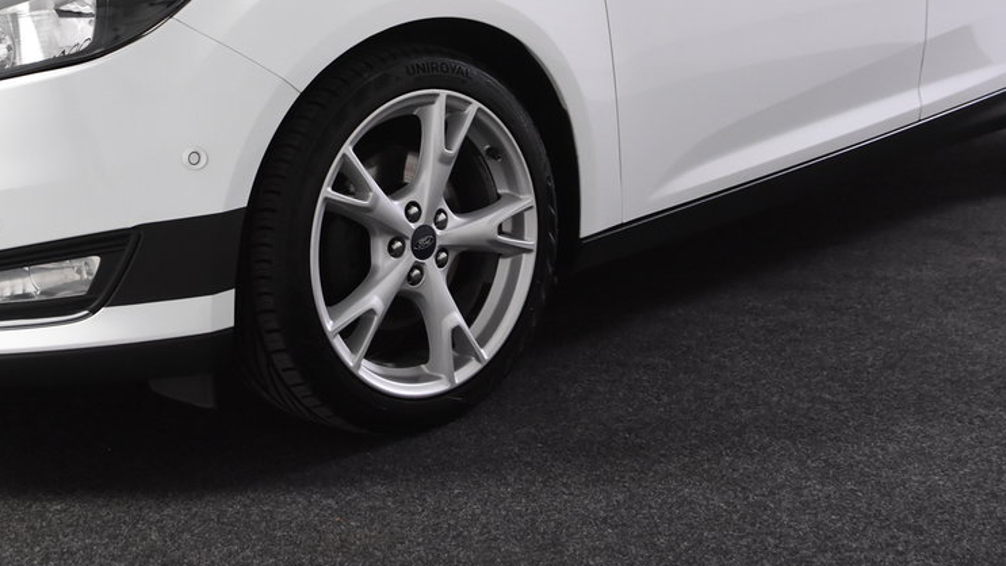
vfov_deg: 18.3
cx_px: 394
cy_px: 81
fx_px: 1734
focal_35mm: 65
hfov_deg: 32.2
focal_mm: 24
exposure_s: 1/80
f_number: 4.5
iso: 1600
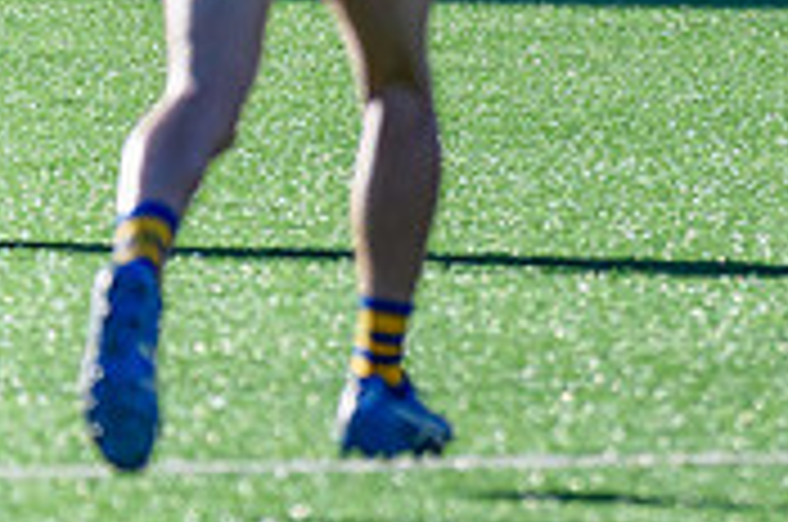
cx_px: 1548
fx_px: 28862
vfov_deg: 1.0
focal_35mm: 1321
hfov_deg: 1.6
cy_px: -306
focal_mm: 300
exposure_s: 1/1600
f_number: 6
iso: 800
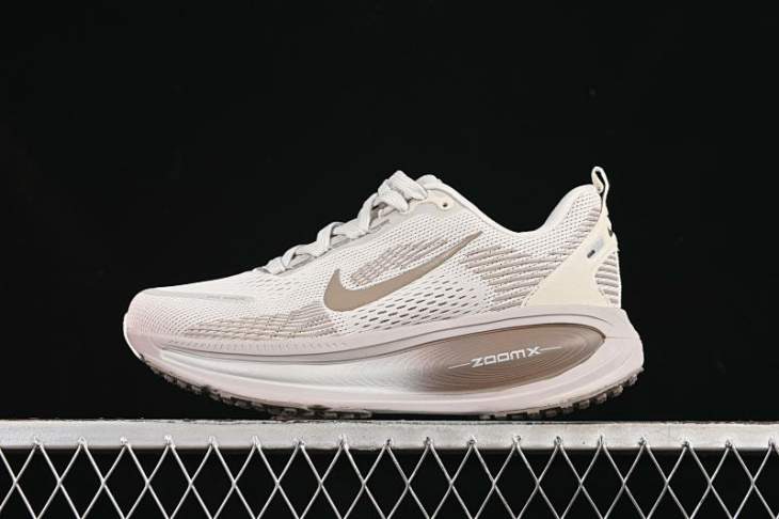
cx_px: 390
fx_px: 1622
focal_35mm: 75
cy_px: 260
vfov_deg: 18.2
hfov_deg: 27.0
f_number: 7.1
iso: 160
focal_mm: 50
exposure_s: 1/80
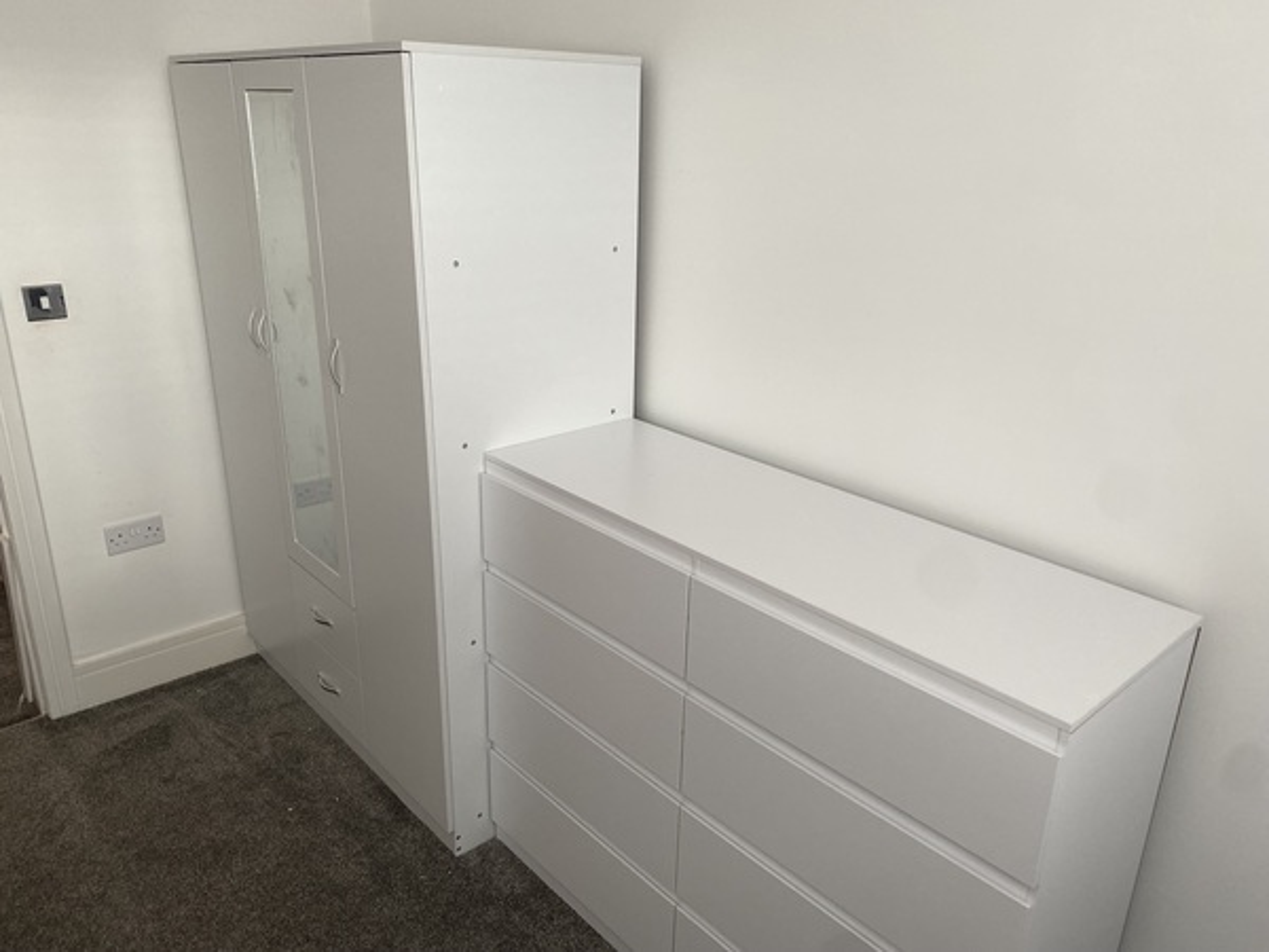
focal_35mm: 26
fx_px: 953
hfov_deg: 67.3
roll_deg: -1.8
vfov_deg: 53.1
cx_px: 634
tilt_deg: -20.4
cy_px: 476
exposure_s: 1/100
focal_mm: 4.25
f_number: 1.8
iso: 80
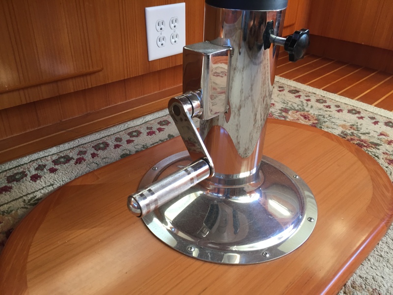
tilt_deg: -30.5
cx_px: 196
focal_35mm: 29
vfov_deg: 48.2
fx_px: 329
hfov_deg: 61.7
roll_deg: +0.5
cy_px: 148
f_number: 2.2
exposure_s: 1/30
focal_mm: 4.15
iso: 50
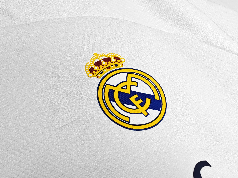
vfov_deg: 58.9
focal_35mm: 23
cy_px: 89
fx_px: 158
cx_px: 119
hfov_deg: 73.9
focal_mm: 2.59
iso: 169
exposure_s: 1/100
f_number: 2.2
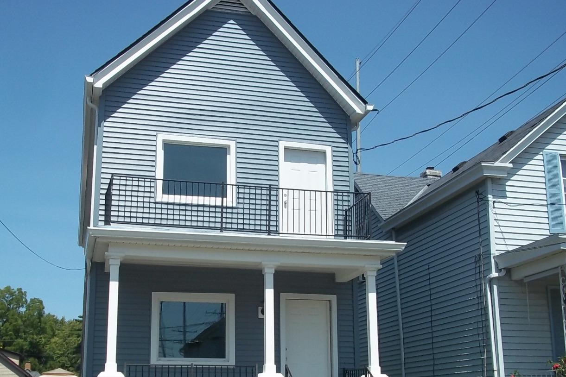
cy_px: 246
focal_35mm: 46
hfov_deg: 42.7
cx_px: 251
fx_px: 723
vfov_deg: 29.1
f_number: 8
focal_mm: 6.5
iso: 80
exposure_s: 1/250
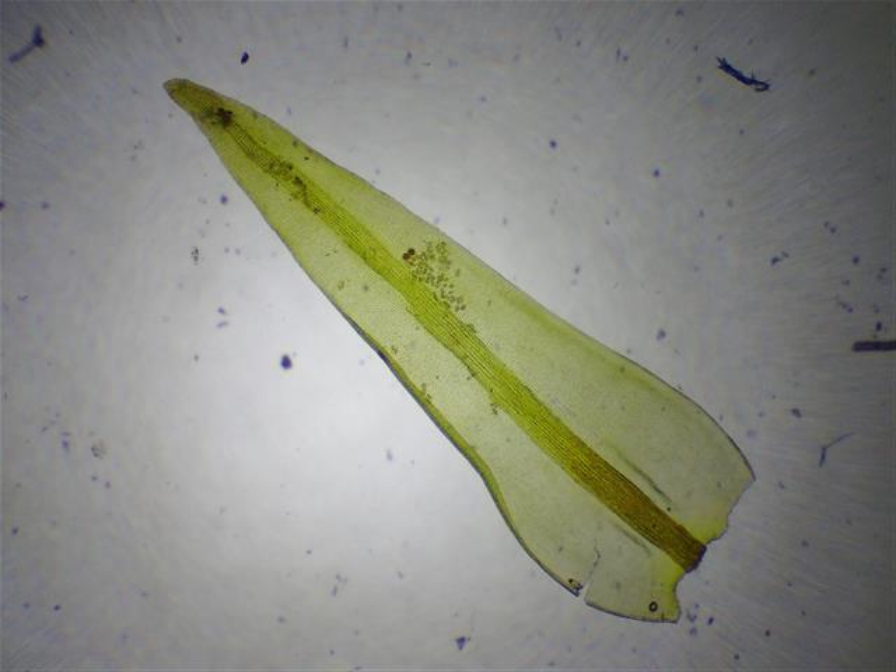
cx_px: 448
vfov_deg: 24.0
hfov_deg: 31.7
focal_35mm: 61
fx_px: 1579
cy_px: 336
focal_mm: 11.01
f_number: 3.6
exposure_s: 1/60
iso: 320
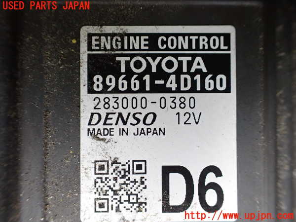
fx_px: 257
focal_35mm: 30
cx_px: 148
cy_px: 111
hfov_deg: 60.0
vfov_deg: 46.8
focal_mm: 5.4
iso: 400
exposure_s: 1/125
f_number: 2.3
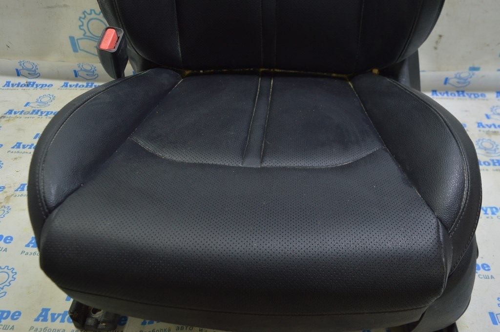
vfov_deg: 39.9
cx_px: 250
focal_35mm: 33
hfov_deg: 57.3
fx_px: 458
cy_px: 166
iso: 400
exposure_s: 1/20
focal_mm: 22
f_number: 5.6
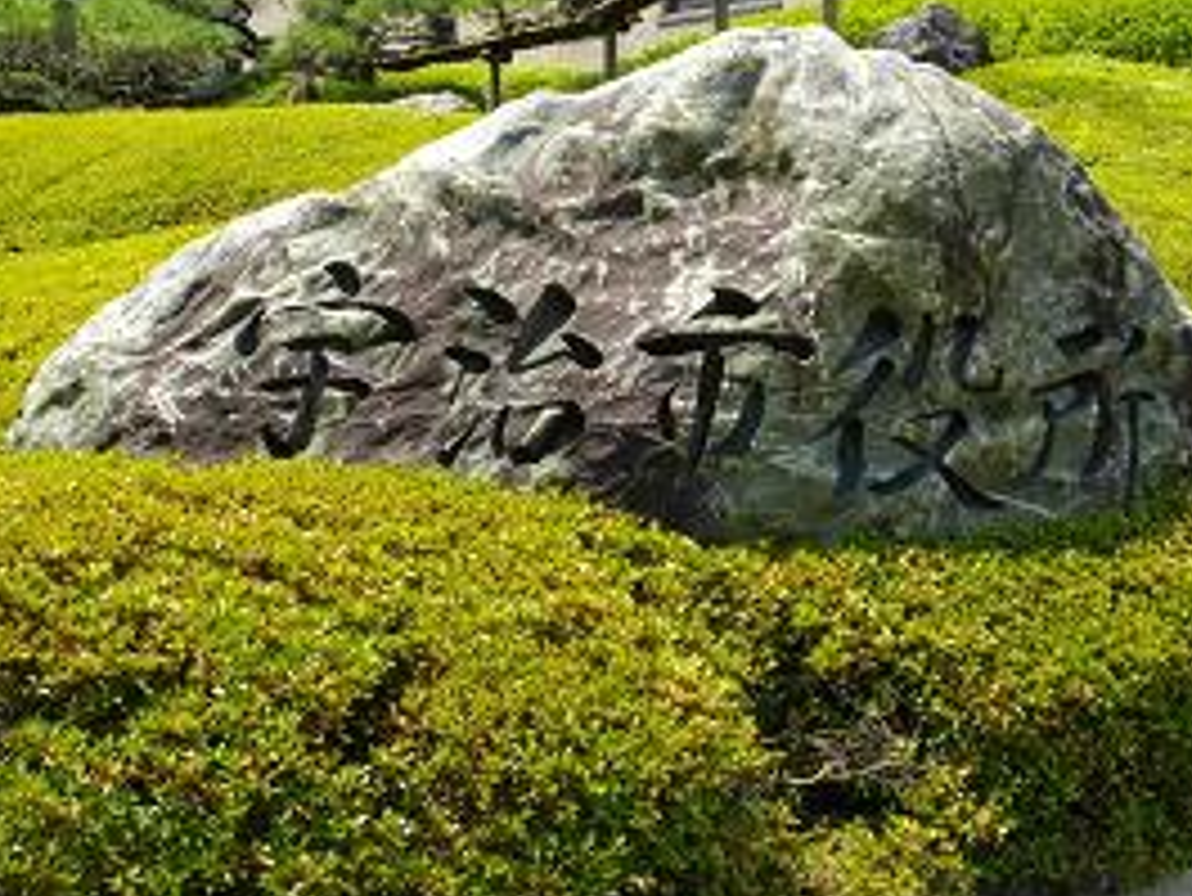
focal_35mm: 47
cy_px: 306
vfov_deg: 30.7
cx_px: 627
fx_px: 1619
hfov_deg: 40.4
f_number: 5.5
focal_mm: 5.7
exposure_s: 1/200
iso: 100
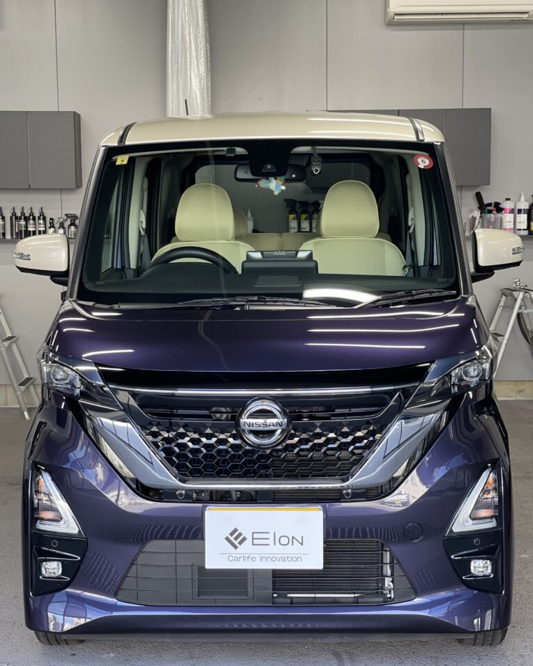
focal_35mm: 67
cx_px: 267
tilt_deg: -4.9
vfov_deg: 28.3
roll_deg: +0.4
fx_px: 1321
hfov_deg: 22.8
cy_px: 348
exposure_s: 1/120
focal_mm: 7.5
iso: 160
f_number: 2.2
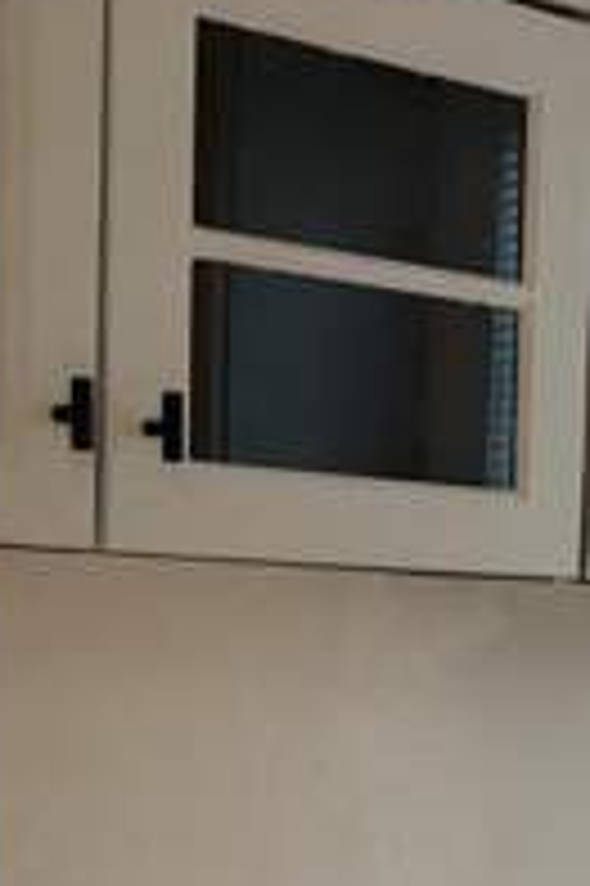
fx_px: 2167
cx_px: 662
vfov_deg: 22.3
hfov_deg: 15.1
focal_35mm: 88
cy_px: 868
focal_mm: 5.96
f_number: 1.6
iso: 500
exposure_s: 1/30
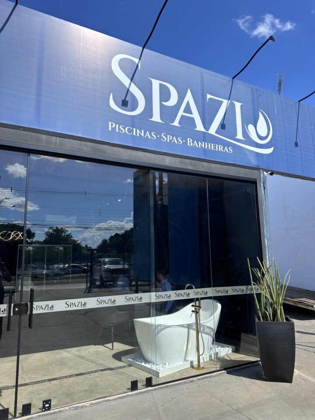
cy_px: 210
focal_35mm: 24
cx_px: 158
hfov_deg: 56.8
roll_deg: +0.1
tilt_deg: +11.3
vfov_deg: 71.6
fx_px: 291
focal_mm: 6.86
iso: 80
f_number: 1.78
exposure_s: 1/3155
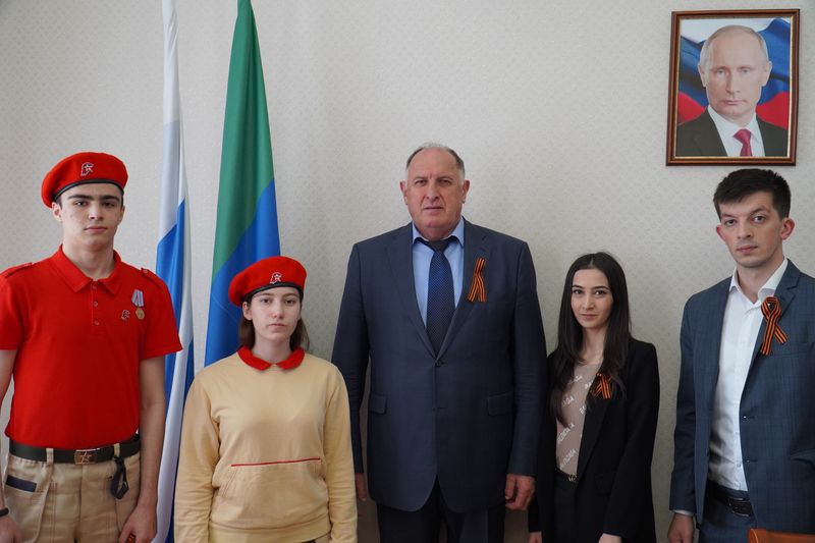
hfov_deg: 57.2
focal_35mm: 33
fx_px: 747
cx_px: 408
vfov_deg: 40.0
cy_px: 272
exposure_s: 1/160
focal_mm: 22
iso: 1000
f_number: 4
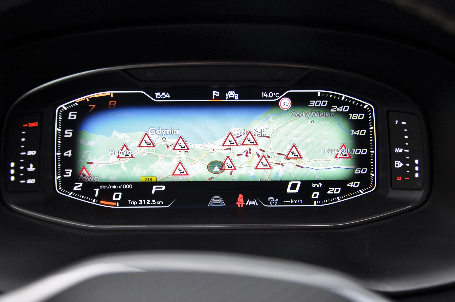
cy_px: 151
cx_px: 228
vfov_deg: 29.8
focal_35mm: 45
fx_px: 568
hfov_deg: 43.7
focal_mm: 30
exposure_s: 1/40
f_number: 4.2
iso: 250
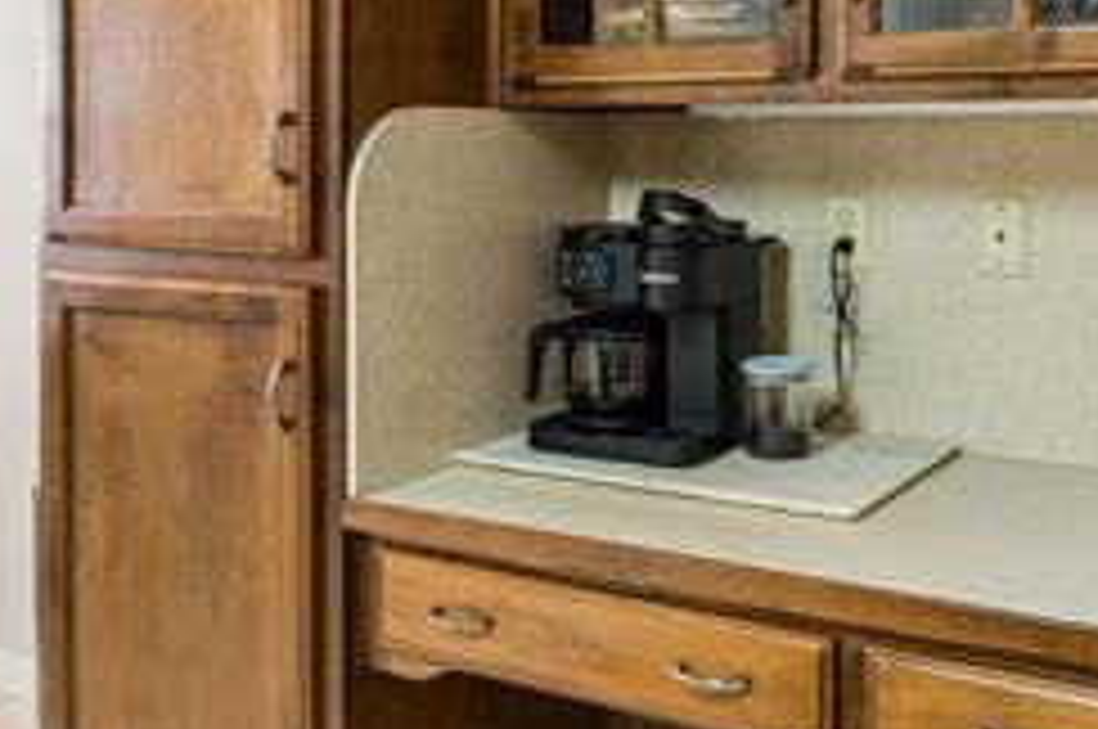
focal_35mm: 42
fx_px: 1279
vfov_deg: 30.9
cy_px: 126
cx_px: 716
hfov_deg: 45.9
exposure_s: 1/1.25
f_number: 13
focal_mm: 16
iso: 400
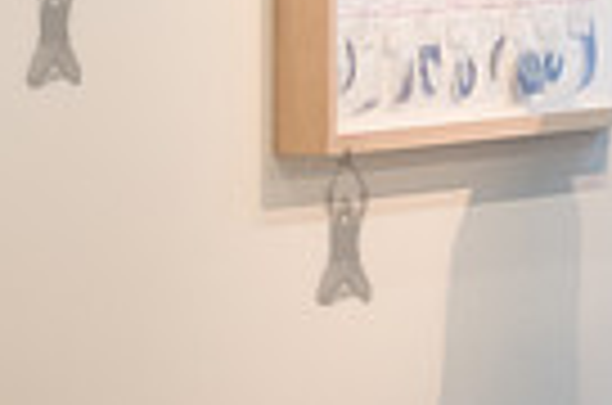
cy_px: 84
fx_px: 11414
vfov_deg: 2.0
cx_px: 964
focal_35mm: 673
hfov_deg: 3.1
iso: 2000
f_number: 2.8
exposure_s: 1/500
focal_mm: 135
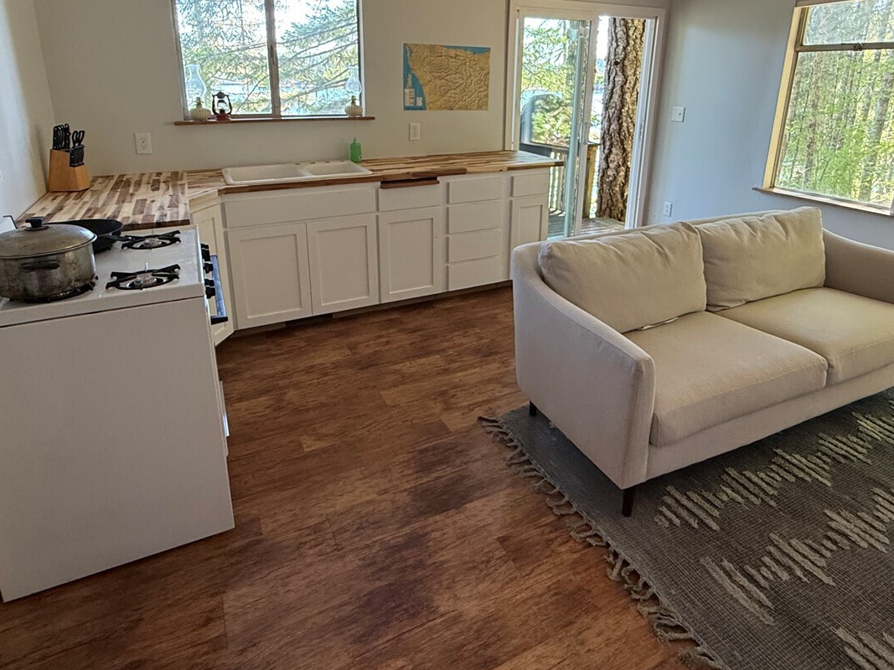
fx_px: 542
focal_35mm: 21
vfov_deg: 61.9
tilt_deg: -16.0
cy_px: 225
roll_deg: -0.6
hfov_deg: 79.0
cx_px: 447
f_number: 2.2
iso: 250
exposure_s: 1/120
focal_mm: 2.22
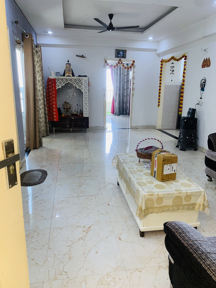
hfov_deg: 53.1
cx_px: 108
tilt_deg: -13.9
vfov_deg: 67.3
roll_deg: +0.7
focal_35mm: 26
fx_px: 216
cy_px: 144
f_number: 1.8
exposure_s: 1/50
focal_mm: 4.25
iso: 80
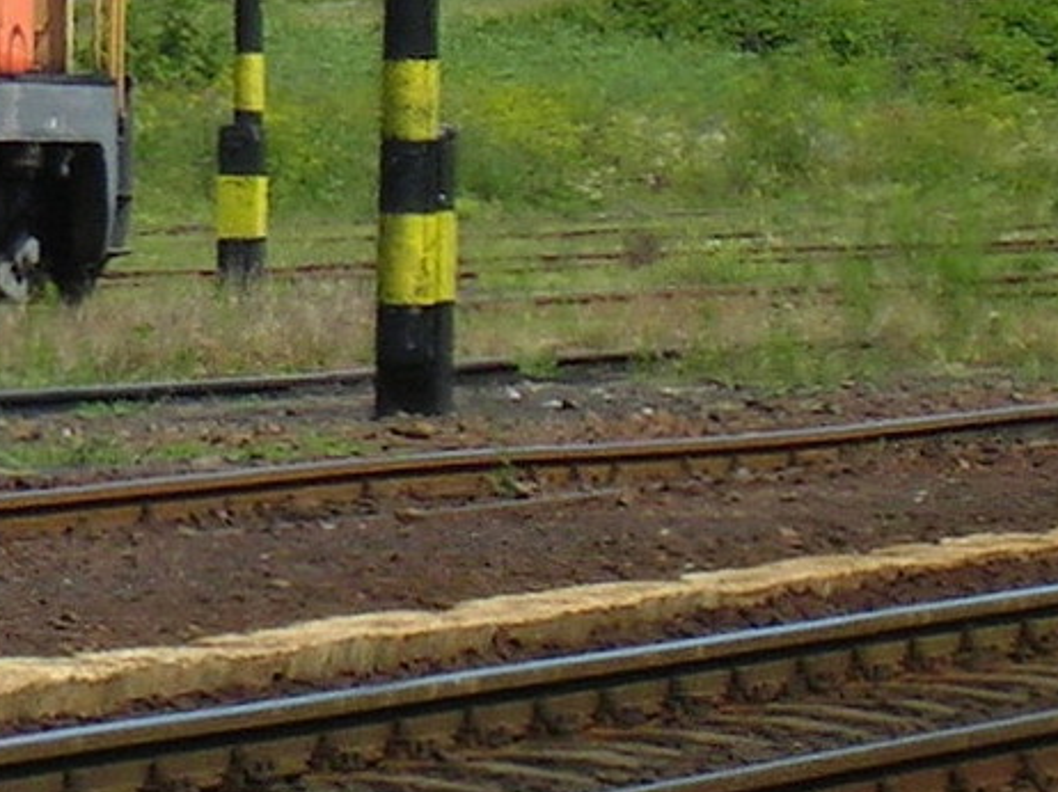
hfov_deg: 4.4
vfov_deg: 3.3
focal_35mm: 449
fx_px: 13716
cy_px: -259
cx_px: -547
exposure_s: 1/347
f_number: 4.9
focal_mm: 16.8
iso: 50
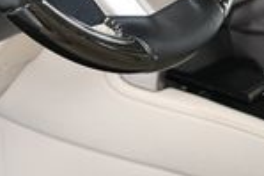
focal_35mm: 167
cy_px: -100
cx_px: -7
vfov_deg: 8.0
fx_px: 1223
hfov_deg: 12.2
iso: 100
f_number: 4
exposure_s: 1/160
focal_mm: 26
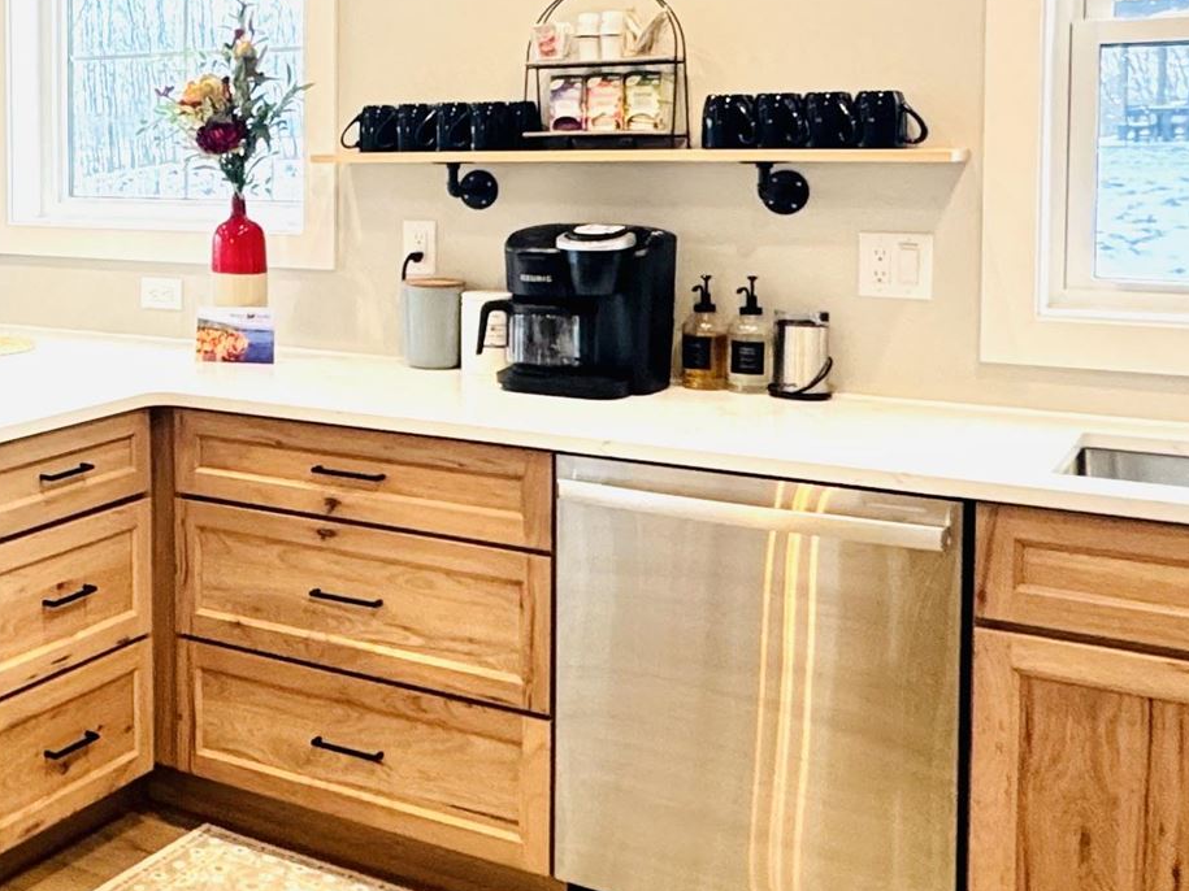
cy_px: 230
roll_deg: +0.9
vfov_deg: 30.4
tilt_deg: -3.9
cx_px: -32
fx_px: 1614
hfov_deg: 36.0
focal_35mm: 47
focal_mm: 2.22
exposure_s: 1/60
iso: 250
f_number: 2.2
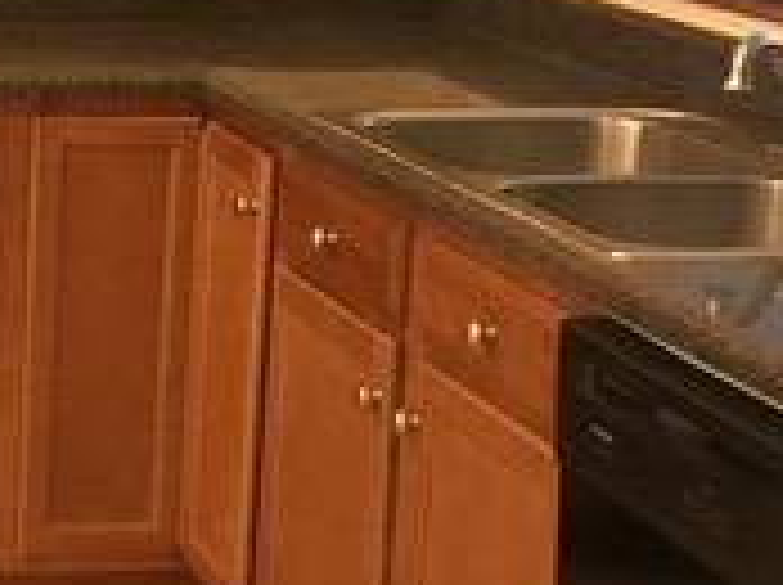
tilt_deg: -9.5
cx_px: -432
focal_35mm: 103
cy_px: 76
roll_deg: +0.5
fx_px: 2327
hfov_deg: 17.1
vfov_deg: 14.2
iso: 100
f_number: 1.8
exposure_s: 1/5
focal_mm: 3.99
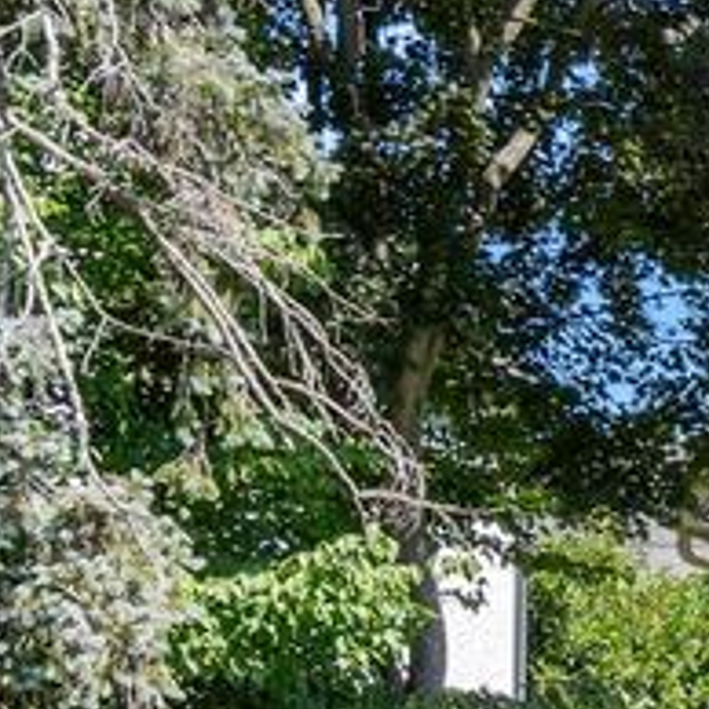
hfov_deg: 10.2
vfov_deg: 11.7
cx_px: 1721
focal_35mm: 148
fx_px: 3430
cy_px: 689
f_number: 9
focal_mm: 22
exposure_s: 1/100
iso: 250
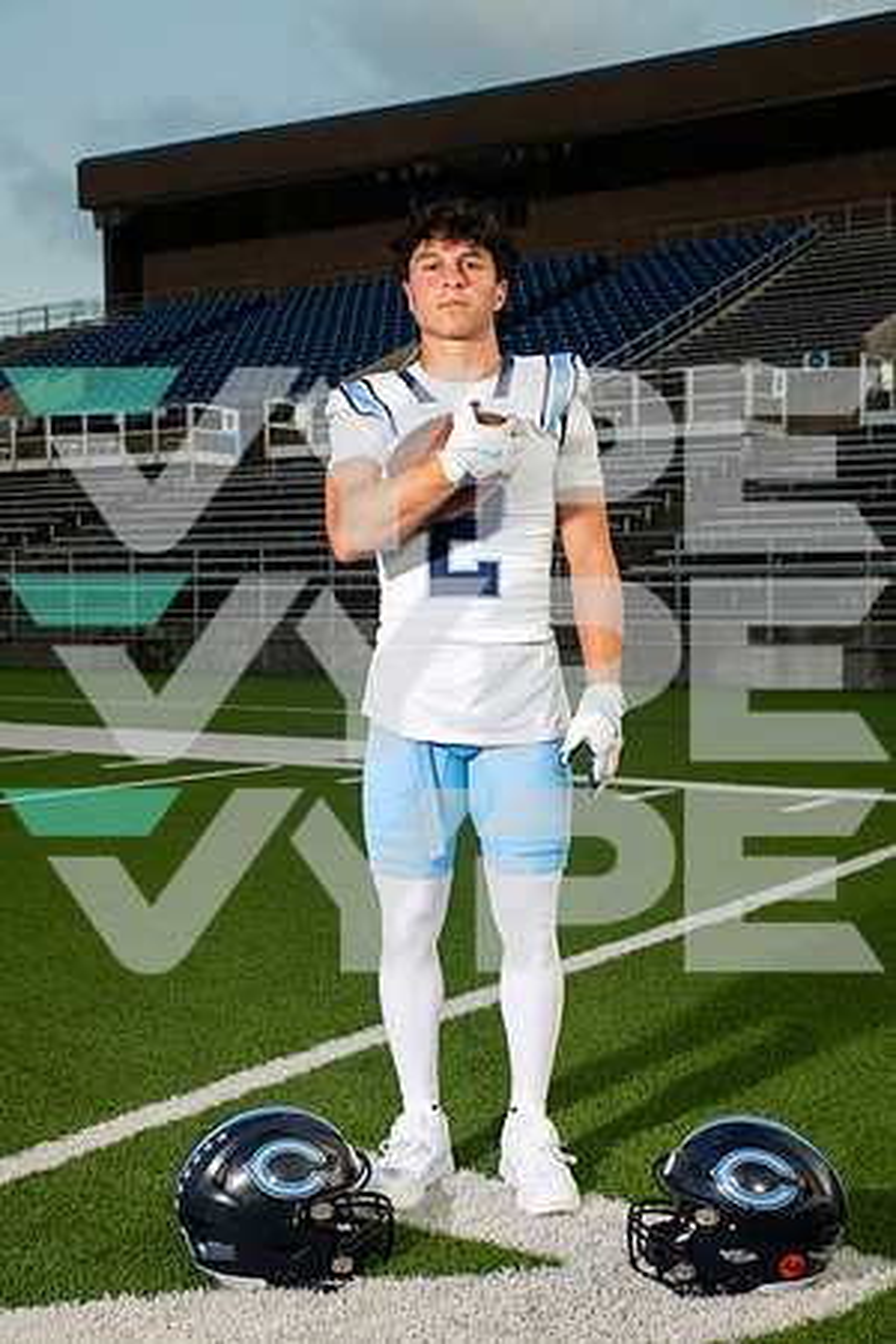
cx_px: 448
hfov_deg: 28.1
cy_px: 672
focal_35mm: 48
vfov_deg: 41.1
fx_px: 1792
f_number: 7.1
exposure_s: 1/320
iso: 160
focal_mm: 48
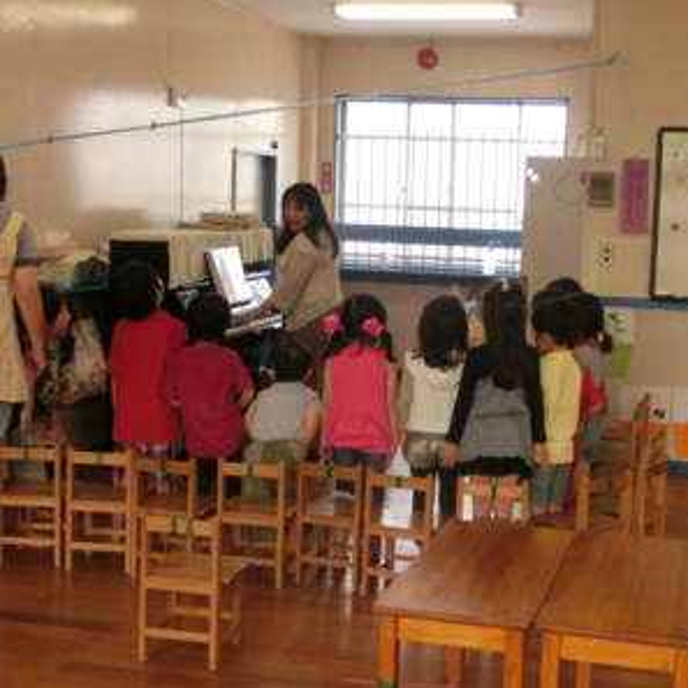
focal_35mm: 56
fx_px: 1259
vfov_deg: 30.6
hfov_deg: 30.5
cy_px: 343
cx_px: 389
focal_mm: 8.29
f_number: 4.2
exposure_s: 1/125
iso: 200
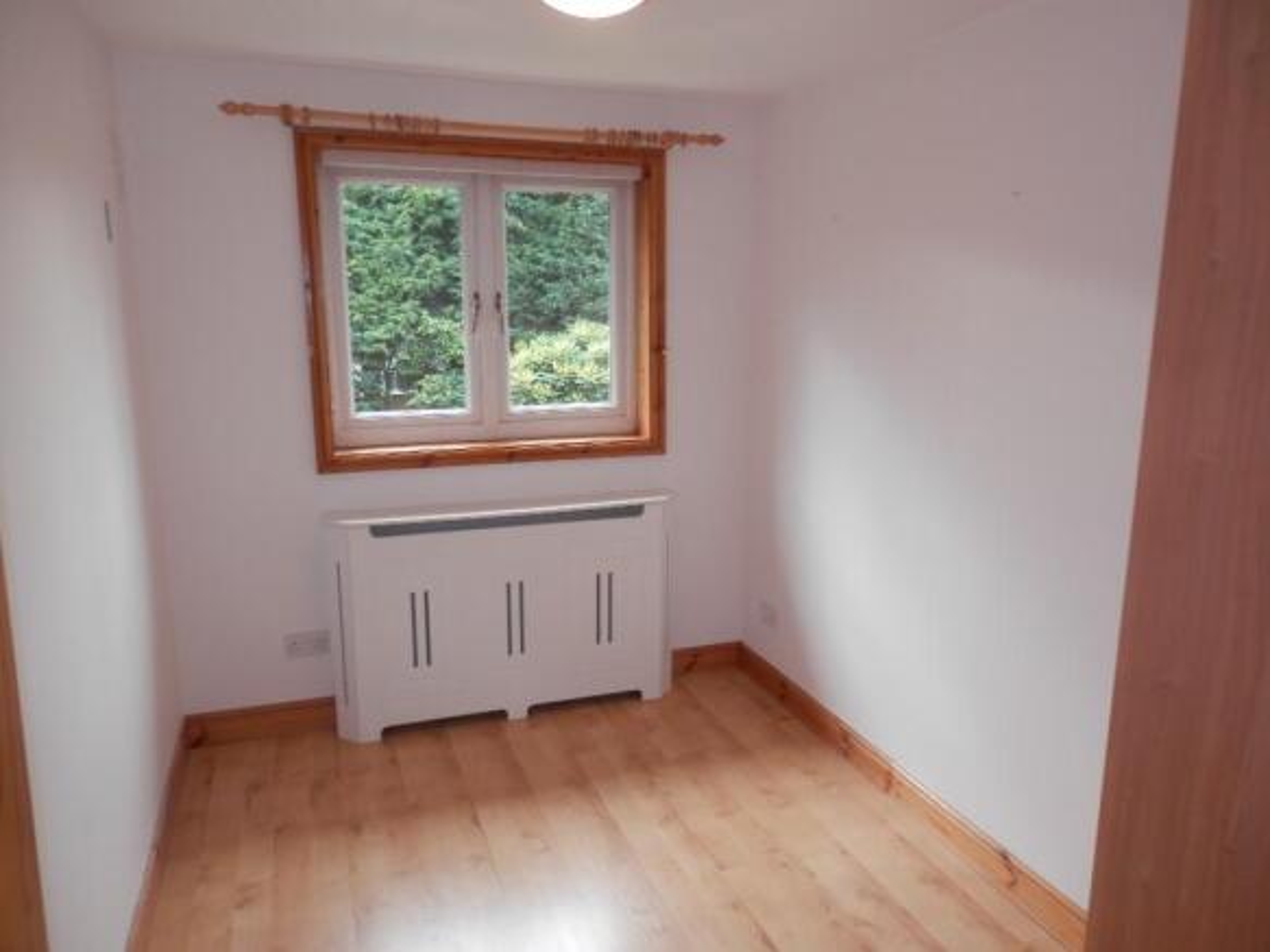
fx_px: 917
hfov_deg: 69.4
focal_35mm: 25
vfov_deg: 54.9
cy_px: 476
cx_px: 635
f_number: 3
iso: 100
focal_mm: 4.5
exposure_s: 1/30
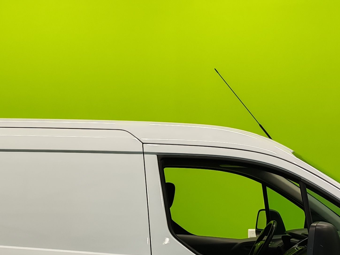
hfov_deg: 23.8
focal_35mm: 82
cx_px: 154
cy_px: 233
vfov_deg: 17.7
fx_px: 805
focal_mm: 6.12
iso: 320
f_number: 1.9
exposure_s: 1/100
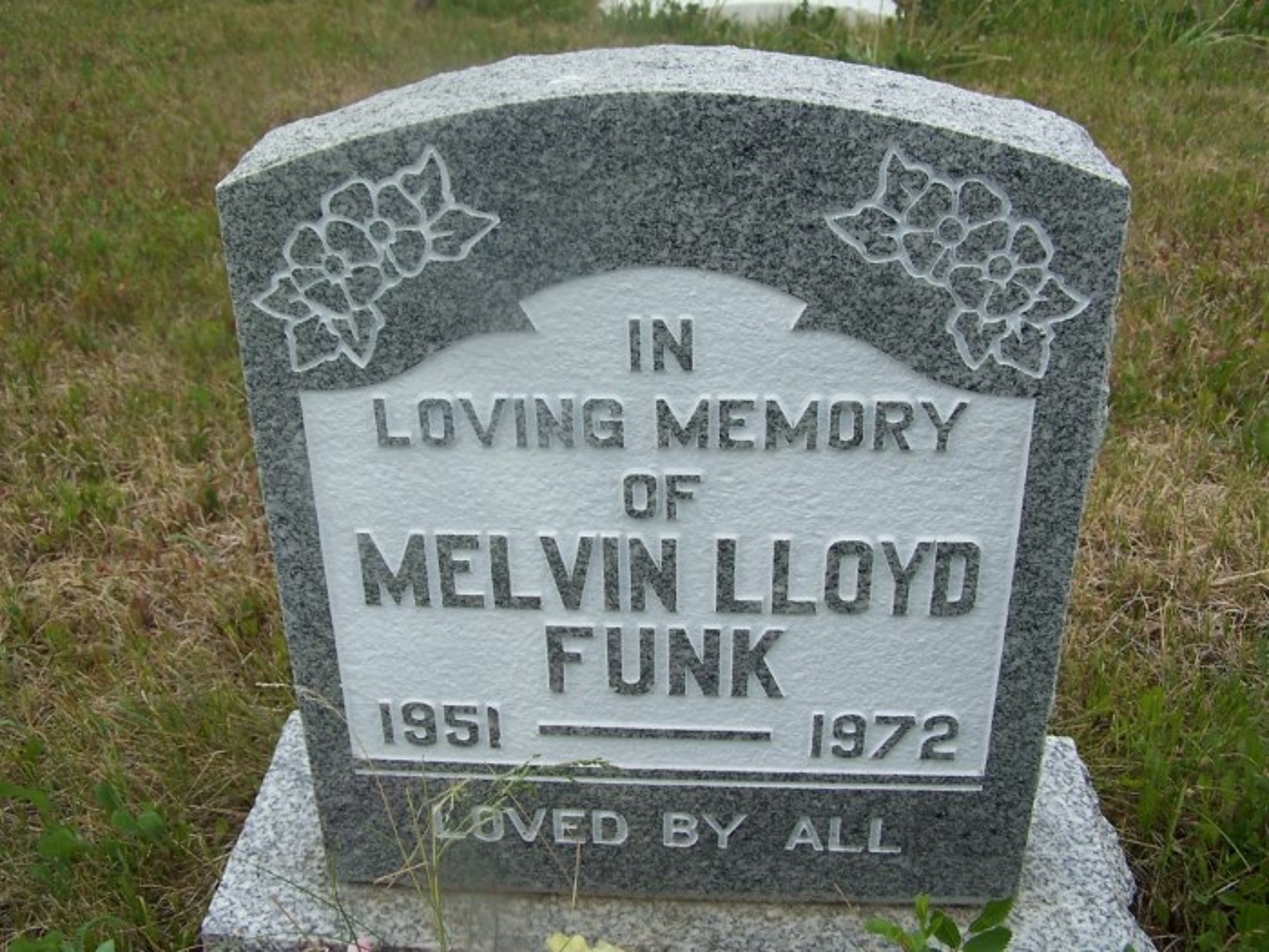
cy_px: 476
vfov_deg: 37.7
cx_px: 634
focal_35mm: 38
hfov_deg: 49.0
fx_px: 1393
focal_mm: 6.3
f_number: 4
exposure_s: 1/350
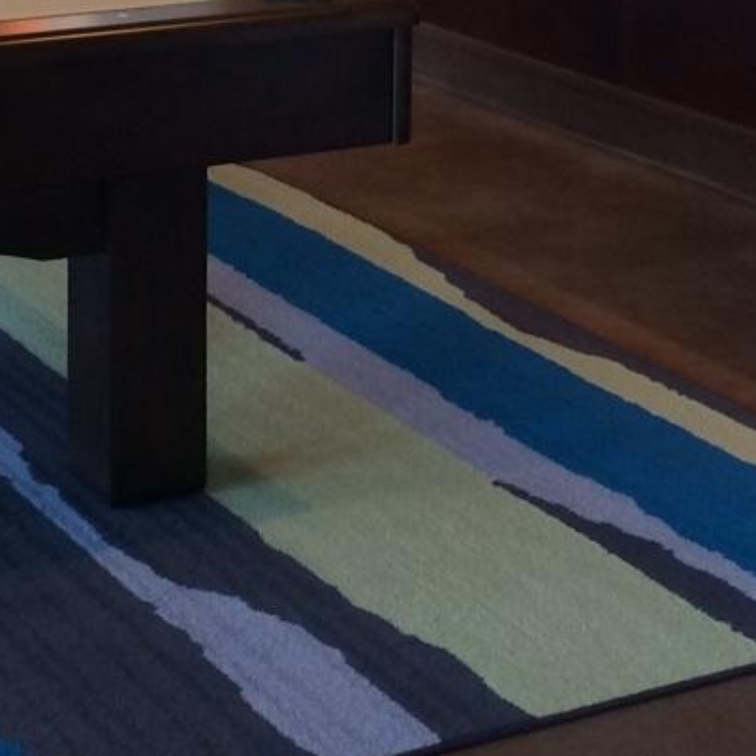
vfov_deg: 15.7
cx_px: 352
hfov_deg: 16.7
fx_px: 2570
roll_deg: -0.4
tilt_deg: -4.6
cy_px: -291
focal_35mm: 104
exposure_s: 1/30
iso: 80
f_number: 2.2
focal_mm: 4.15
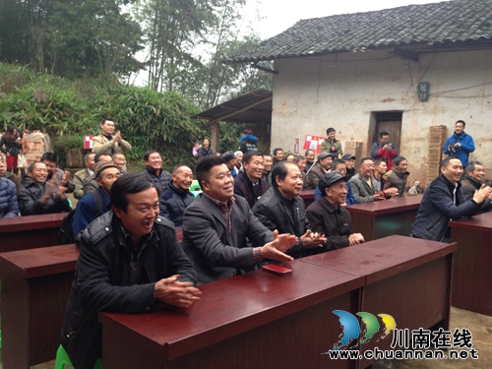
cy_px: 184
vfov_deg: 42.9
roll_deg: -2.5
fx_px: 469
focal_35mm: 33
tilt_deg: -6.4
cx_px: 246
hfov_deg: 55.4
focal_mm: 4.12
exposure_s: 1/40
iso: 64
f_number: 2.4
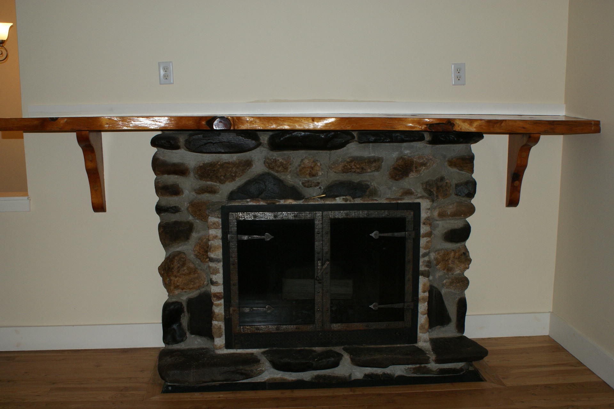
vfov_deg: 34.2
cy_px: 204
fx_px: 665
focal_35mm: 39
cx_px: 307
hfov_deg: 49.6
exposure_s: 1/60
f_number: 5.6
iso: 400
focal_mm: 26
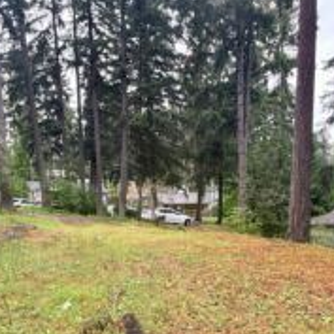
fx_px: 306
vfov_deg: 55.0
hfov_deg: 56.9
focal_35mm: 28
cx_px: 200
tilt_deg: -7.1
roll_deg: +0.6
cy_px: 243
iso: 125
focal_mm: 2.22
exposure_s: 1/99
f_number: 2.2
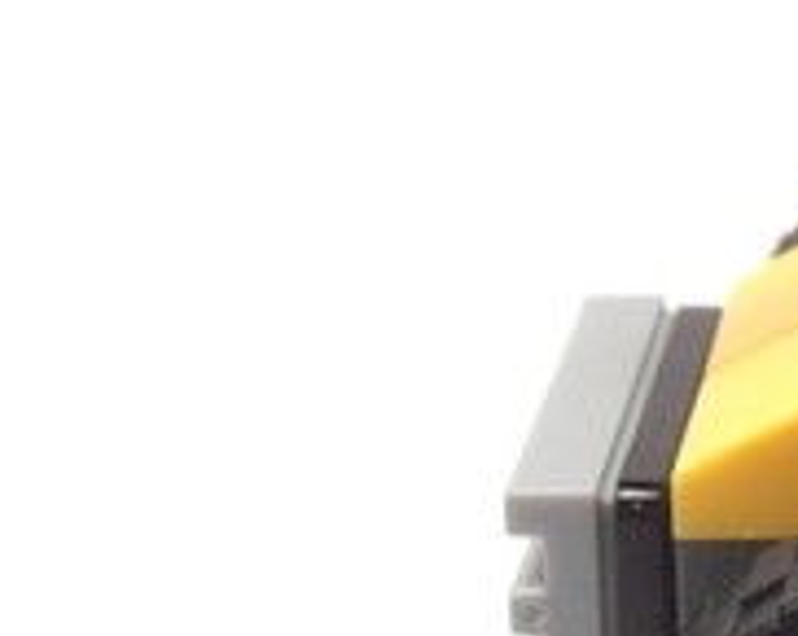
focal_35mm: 179
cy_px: -86
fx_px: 4221
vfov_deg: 8.5
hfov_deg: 10.3
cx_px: 1364
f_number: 3.9
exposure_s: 1/60
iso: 80
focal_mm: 6.61
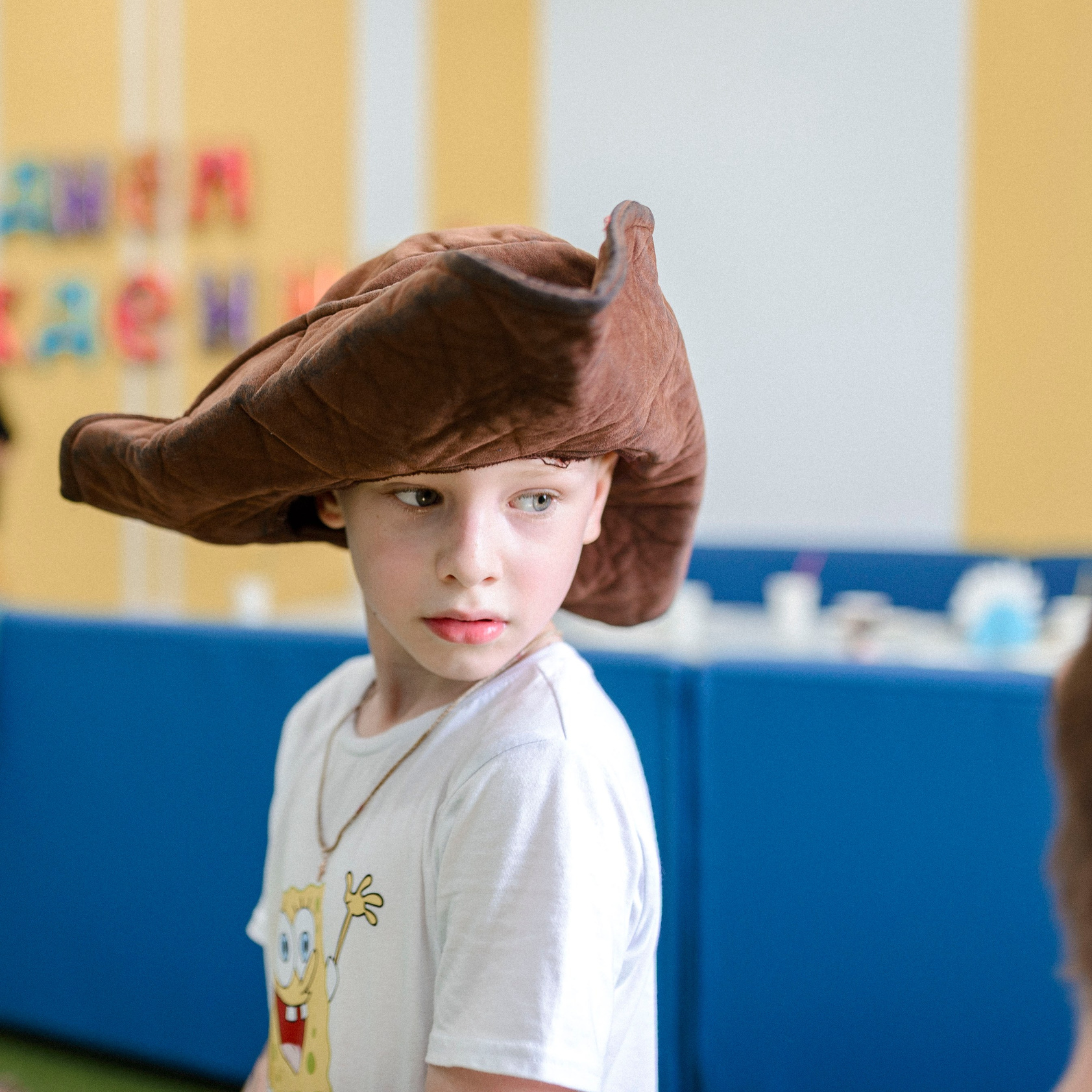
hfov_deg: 35.0
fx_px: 1713
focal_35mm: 48
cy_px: 514
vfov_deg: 35.3
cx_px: 365
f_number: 2
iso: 100
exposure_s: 1/200
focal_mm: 35
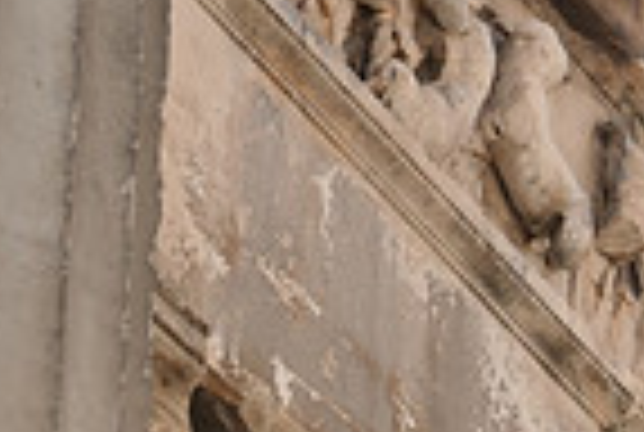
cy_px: 475
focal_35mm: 328
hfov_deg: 6.2
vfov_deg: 4.2
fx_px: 5880
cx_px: 910
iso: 200
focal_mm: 29.5
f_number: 4.9
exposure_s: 1/640
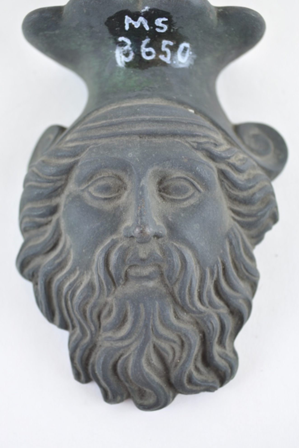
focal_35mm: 58
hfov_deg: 23.4
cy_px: 221
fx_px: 723
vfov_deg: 34.5
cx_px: 145
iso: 200
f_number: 5.6
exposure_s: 1/30
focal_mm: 32
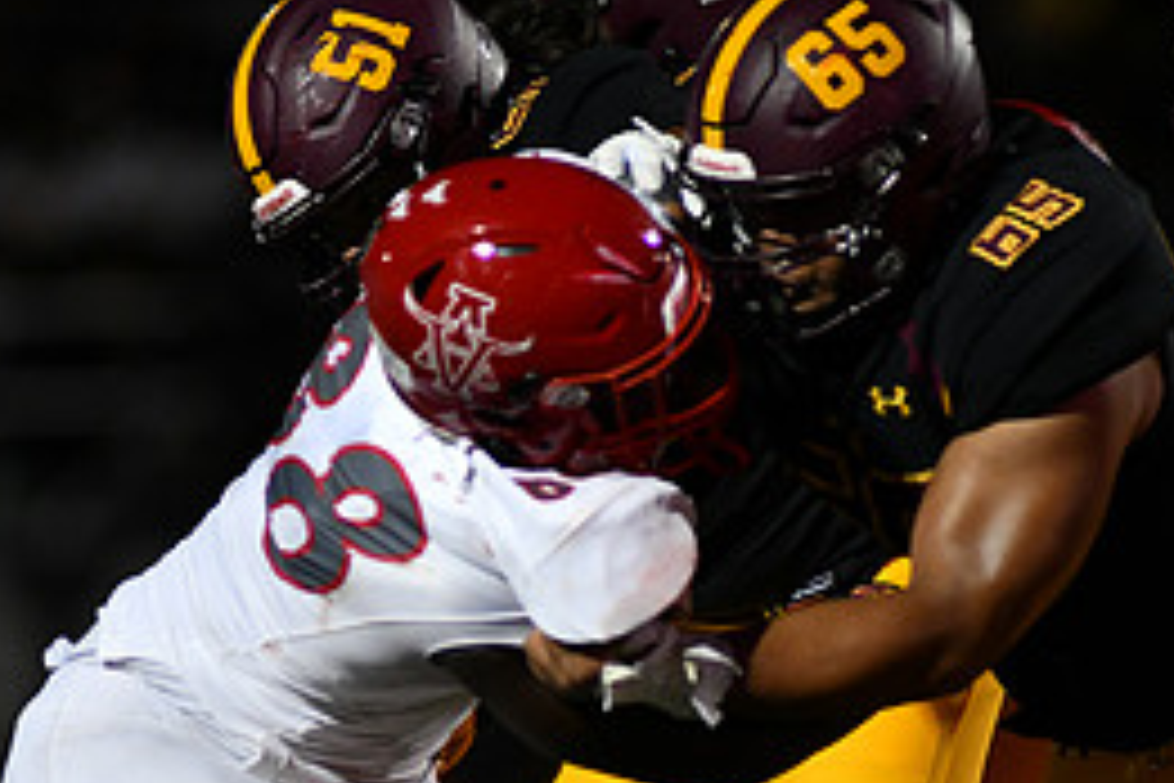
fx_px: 21750
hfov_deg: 3.1
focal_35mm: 667
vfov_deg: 2.1
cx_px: 414
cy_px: 812
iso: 1600
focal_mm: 300
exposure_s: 1/1000
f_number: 2.8
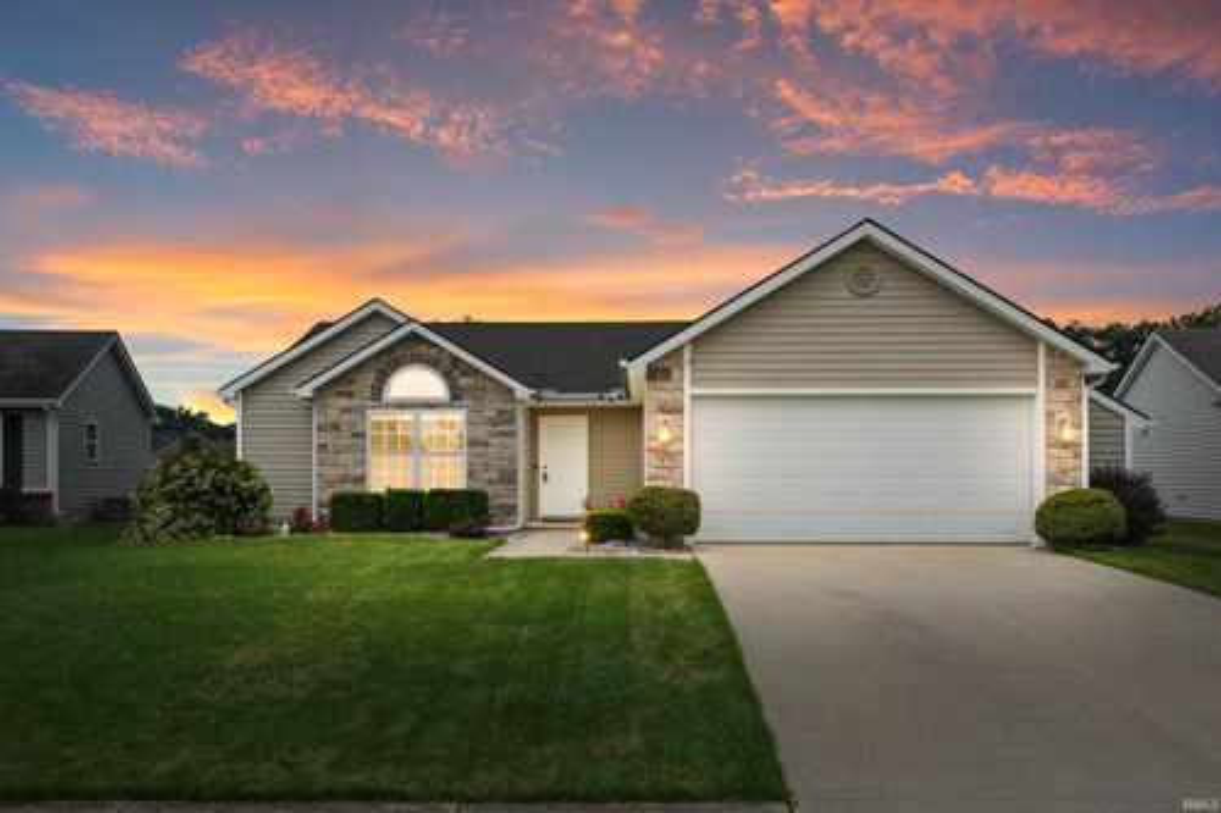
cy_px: 406
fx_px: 992
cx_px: 610
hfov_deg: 63.2
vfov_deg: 44.6
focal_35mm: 29
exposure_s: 1/4000
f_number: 5.6
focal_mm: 19.5
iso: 800
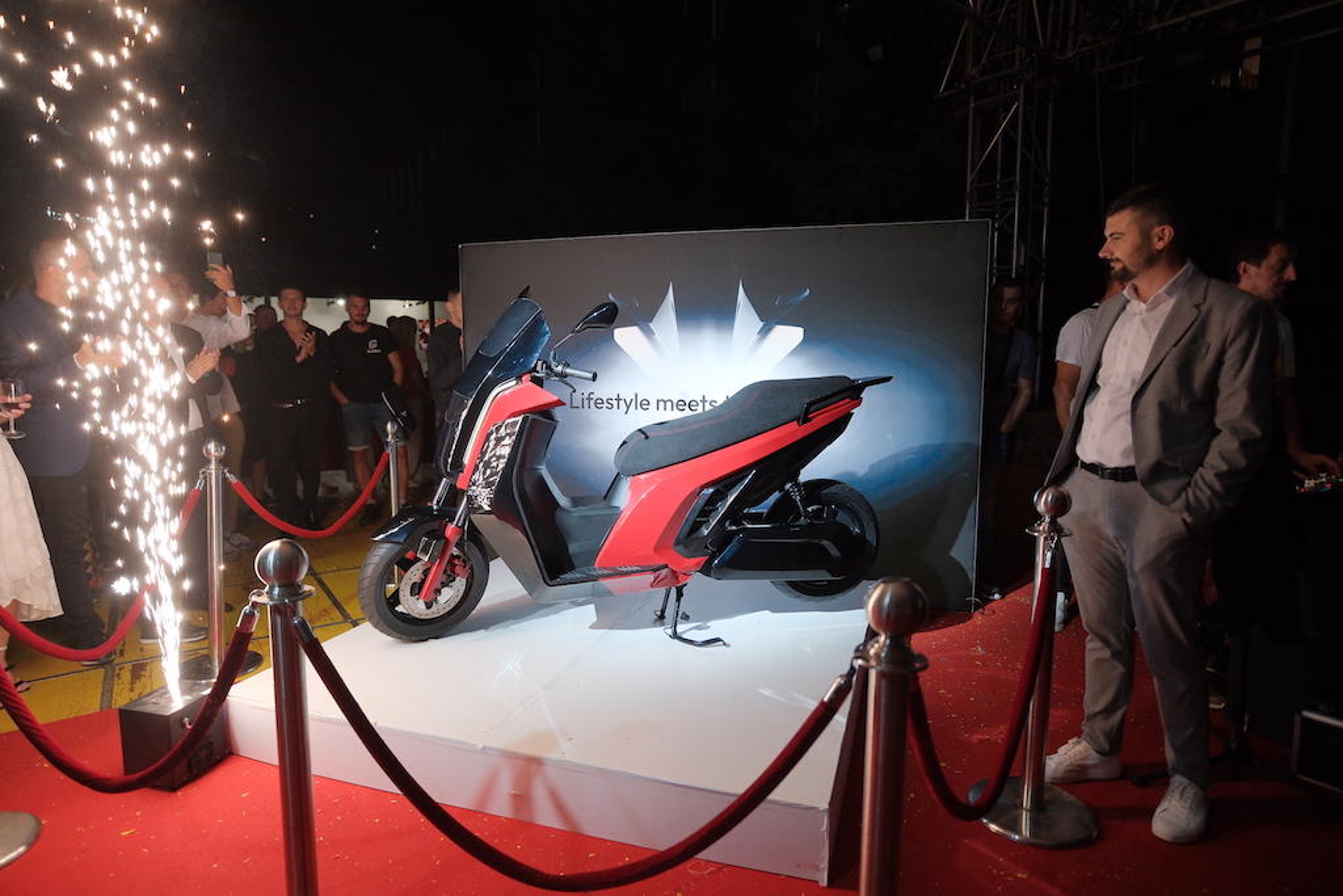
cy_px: 448
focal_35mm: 20
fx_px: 746
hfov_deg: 84.0
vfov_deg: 61.9
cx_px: 672
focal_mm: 13
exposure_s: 1/640
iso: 1250
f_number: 1.4
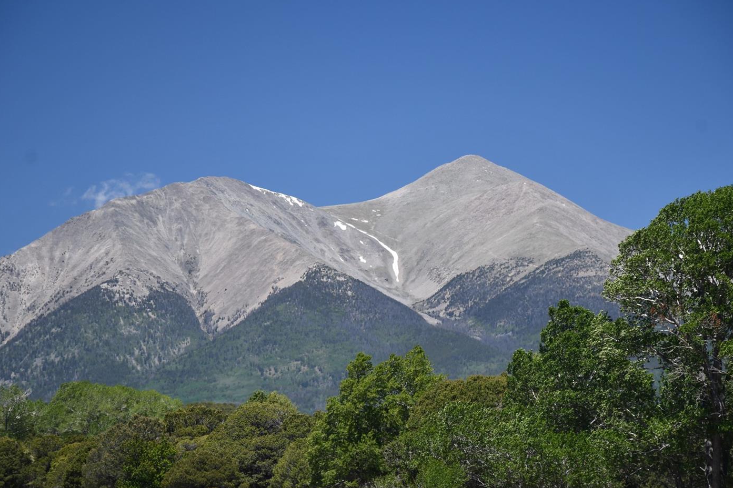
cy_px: 259
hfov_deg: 10.7
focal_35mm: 193
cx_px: 359
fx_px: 3929
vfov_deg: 7.1
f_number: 6.3
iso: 200
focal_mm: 112
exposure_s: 1/250
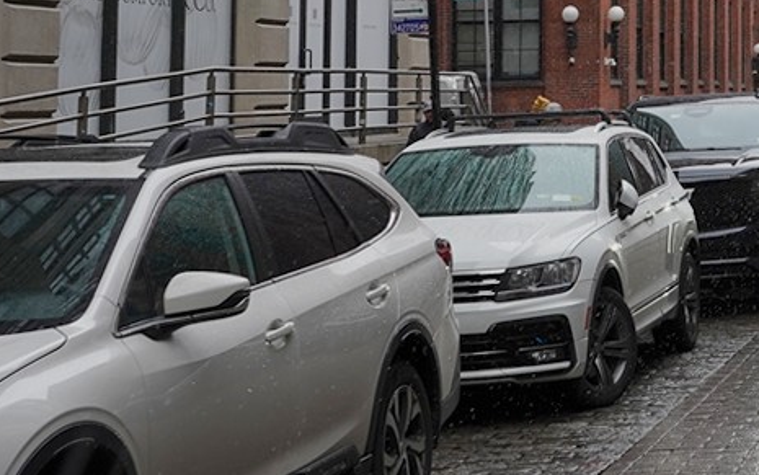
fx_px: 1904
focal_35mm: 92
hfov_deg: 20.4
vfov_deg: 13.6
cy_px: -173
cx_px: 1020
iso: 320
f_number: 6.3
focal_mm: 21
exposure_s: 1/125
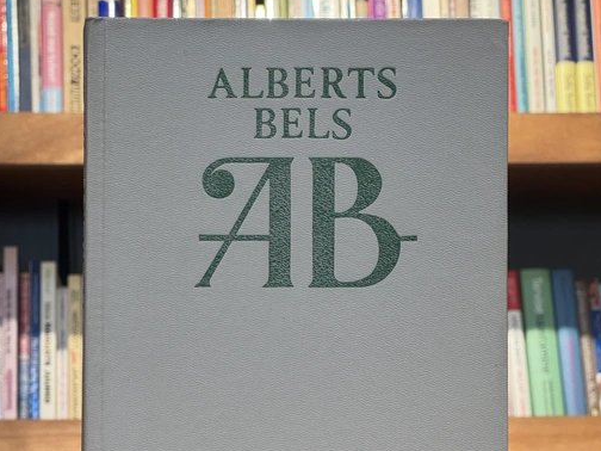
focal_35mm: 104
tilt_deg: +0.6
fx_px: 1806
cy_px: 317
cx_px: 300
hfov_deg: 18.9
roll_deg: -0.2
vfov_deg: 14.2
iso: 250
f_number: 2.8
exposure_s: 1/92
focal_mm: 9
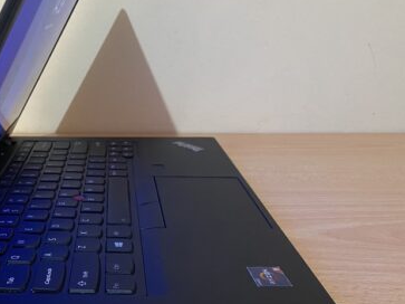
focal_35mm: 43
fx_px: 503
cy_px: 113
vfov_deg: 33.4
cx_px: 99
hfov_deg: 42.5
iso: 320
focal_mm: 4.25
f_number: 1.8
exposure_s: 1/33
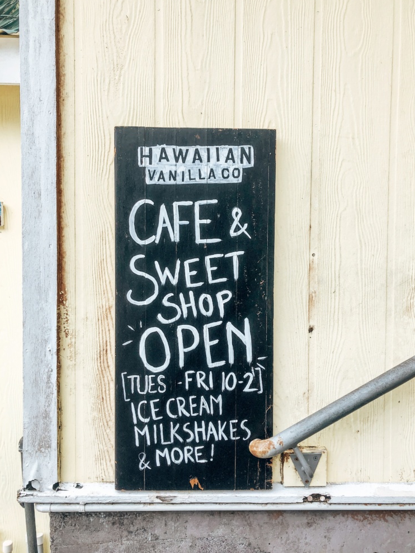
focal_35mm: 29
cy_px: 278
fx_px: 463
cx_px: 213
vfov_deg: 61.7
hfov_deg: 48.2
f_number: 1.8
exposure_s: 1/680
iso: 20
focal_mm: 3.99
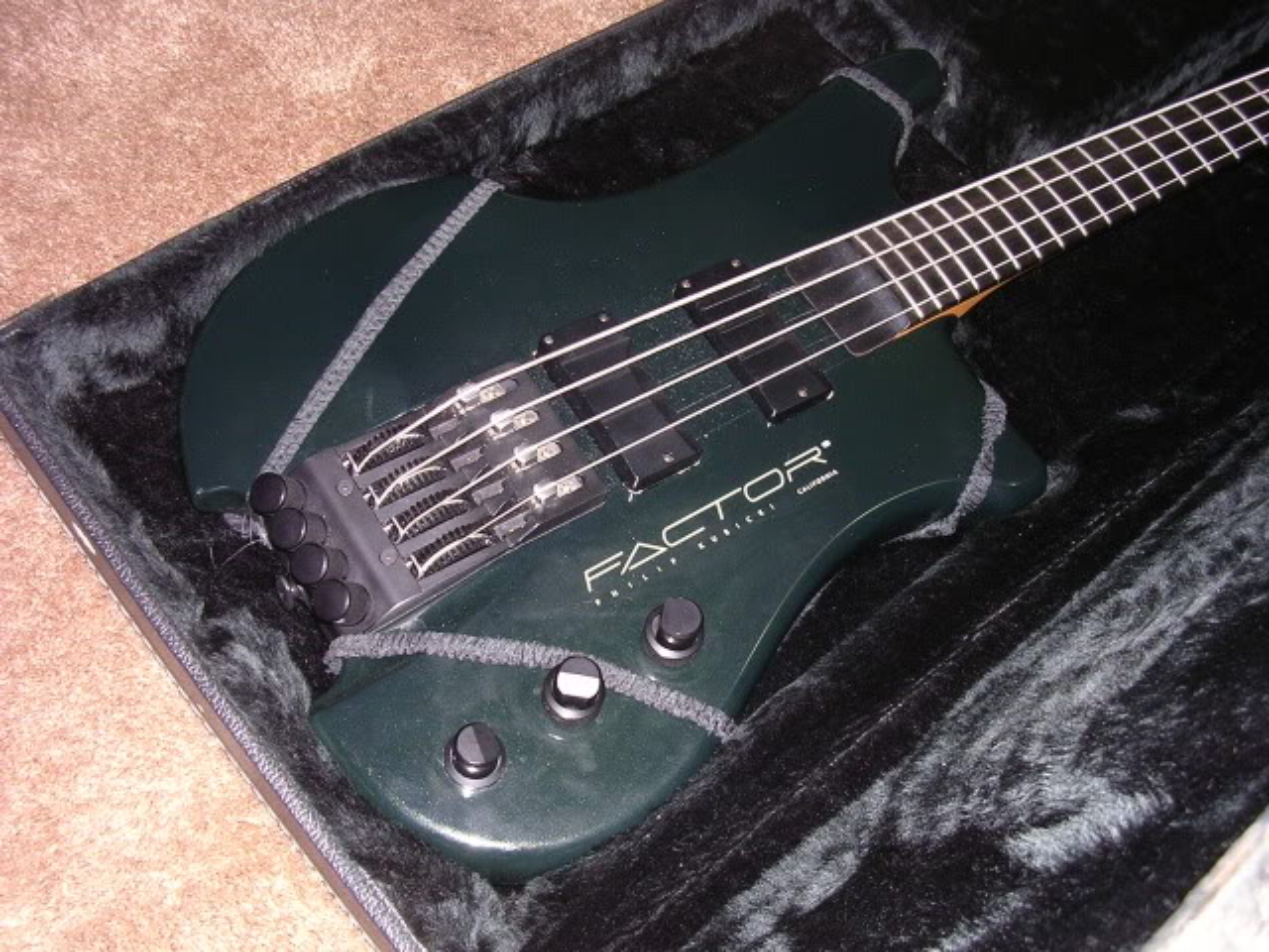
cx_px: 634
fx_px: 1393
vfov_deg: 37.7
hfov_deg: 49.0
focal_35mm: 38
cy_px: 476
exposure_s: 1/60.1
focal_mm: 5.8
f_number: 2.8
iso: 212
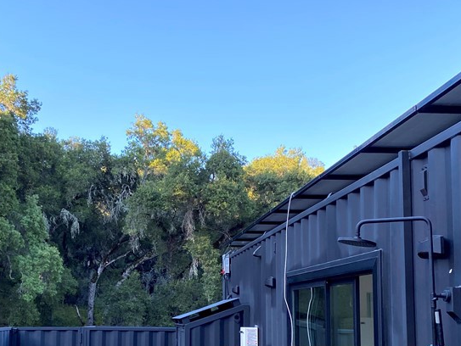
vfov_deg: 29.3
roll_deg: -1.3
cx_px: 165
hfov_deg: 38.6
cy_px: 256
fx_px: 653
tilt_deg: +4.3
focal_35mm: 49
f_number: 1.8
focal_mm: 4.25
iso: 32
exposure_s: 1/258
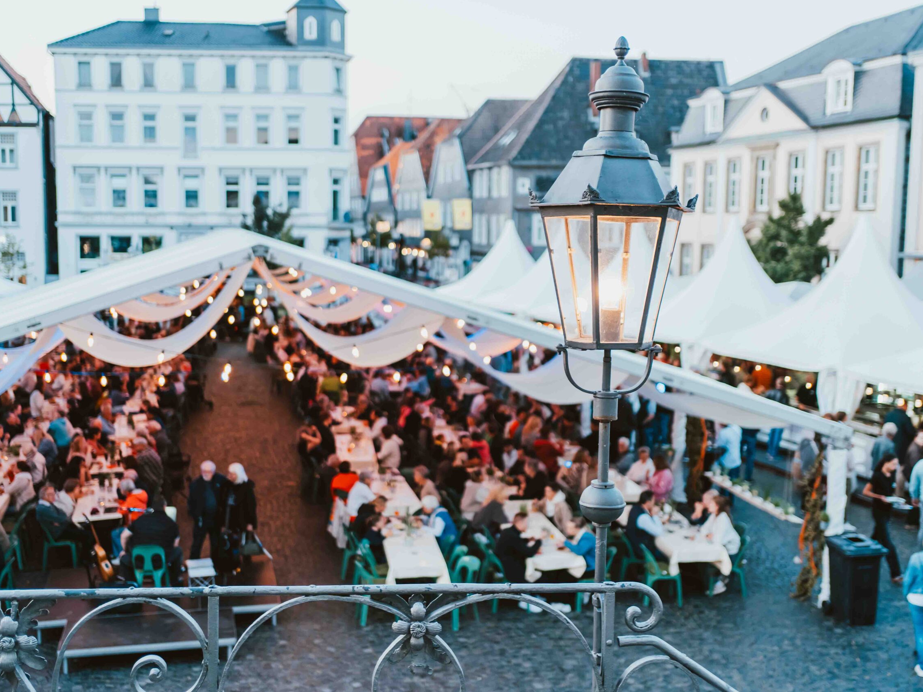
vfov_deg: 37.7
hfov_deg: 48.9
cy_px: 345
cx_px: 432
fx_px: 1013
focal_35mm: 38
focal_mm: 35
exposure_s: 1/250
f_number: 1.8
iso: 640
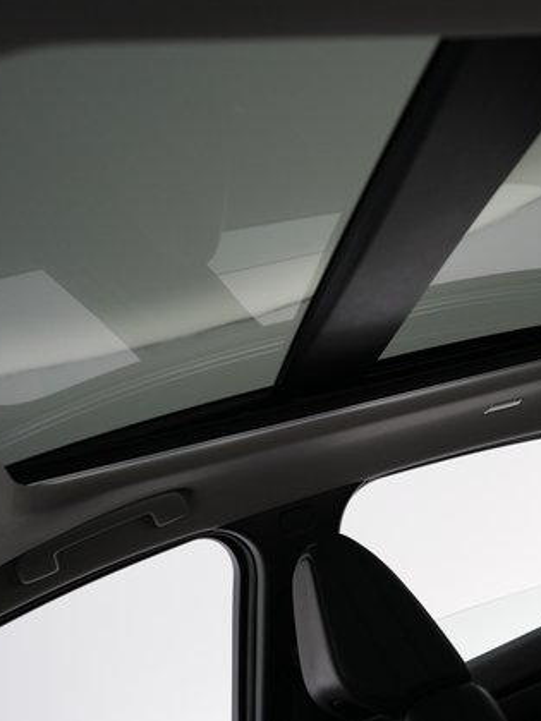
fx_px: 854
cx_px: 441
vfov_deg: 45.8
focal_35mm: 41
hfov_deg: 34.0
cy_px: 357
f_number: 2.8
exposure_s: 1/160
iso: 2000
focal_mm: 28
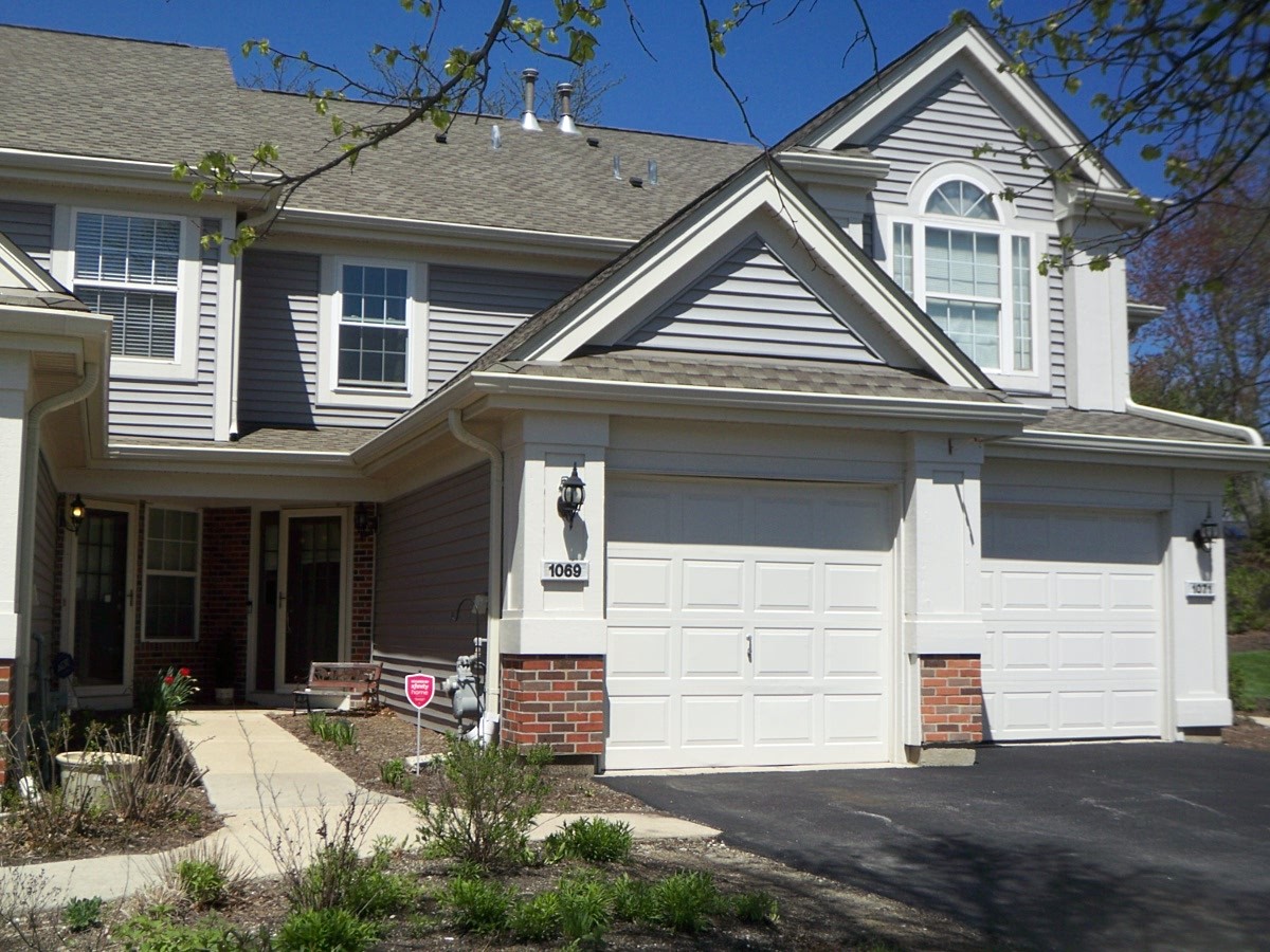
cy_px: 476
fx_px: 1431
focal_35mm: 39
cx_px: 635
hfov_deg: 47.9
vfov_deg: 36.8
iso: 50
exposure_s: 1/640
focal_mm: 6.4
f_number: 3.9
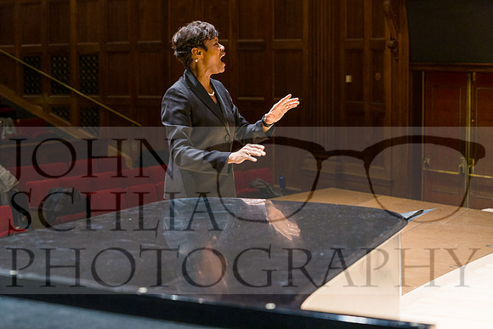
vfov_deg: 19.5
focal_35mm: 70
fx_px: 959
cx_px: 246
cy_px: 164
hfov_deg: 28.8
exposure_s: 1/125
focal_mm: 70
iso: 1600
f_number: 4.5
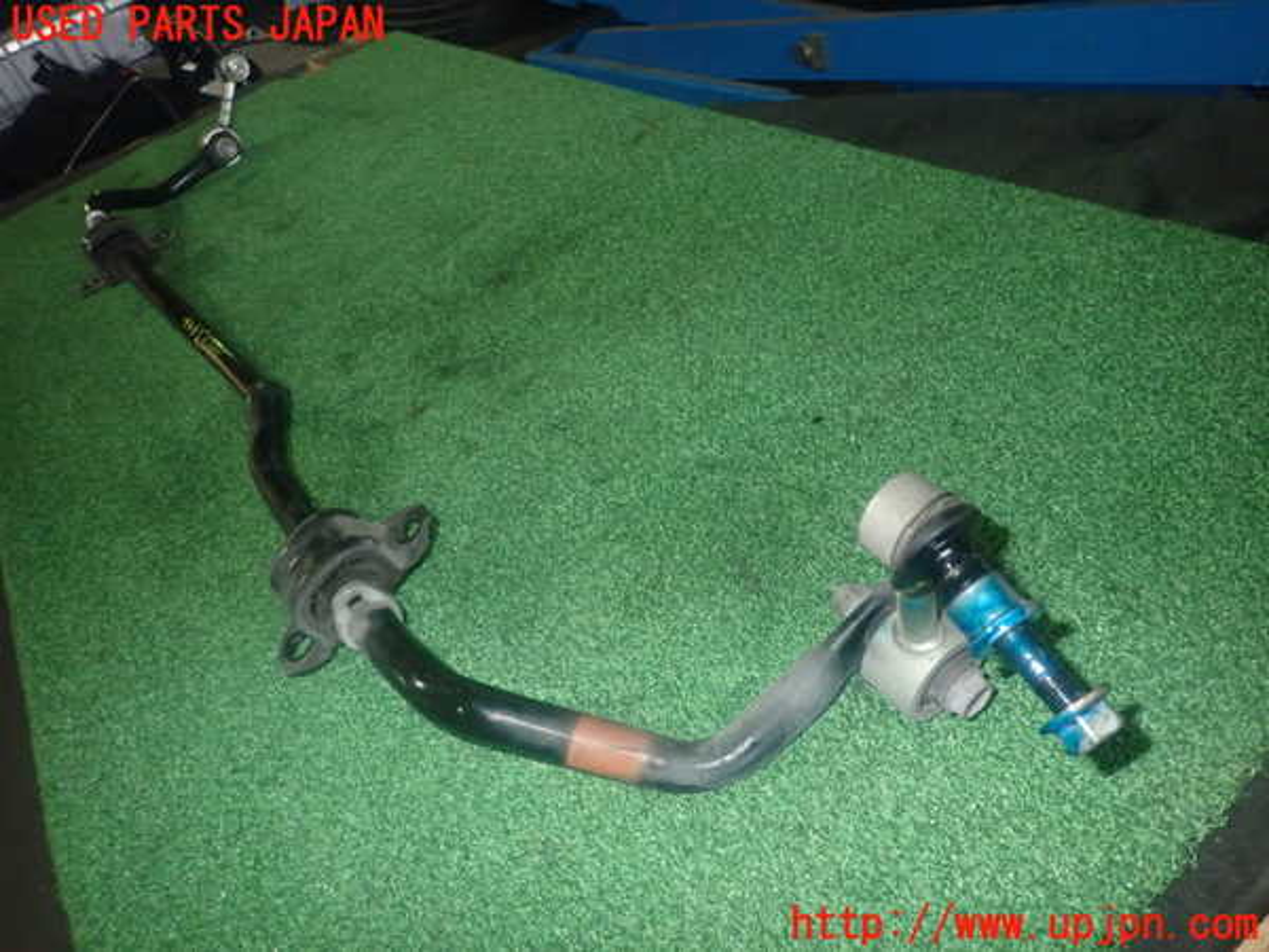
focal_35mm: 25
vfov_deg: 54.9
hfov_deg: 69.4
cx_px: 634
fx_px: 916
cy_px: 476
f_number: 5.6
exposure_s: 1/30
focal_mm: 4.5
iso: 640
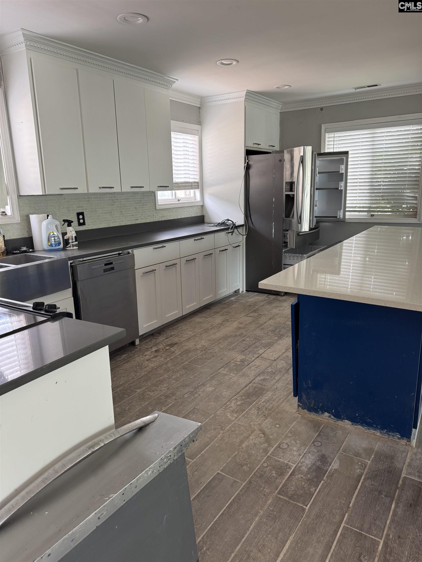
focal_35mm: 24
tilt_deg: -14.2
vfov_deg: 71.6
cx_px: 211
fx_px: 390
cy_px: 281
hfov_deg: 56.8
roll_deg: +2.0
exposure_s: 1/120
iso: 200
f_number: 1.78
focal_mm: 6.76
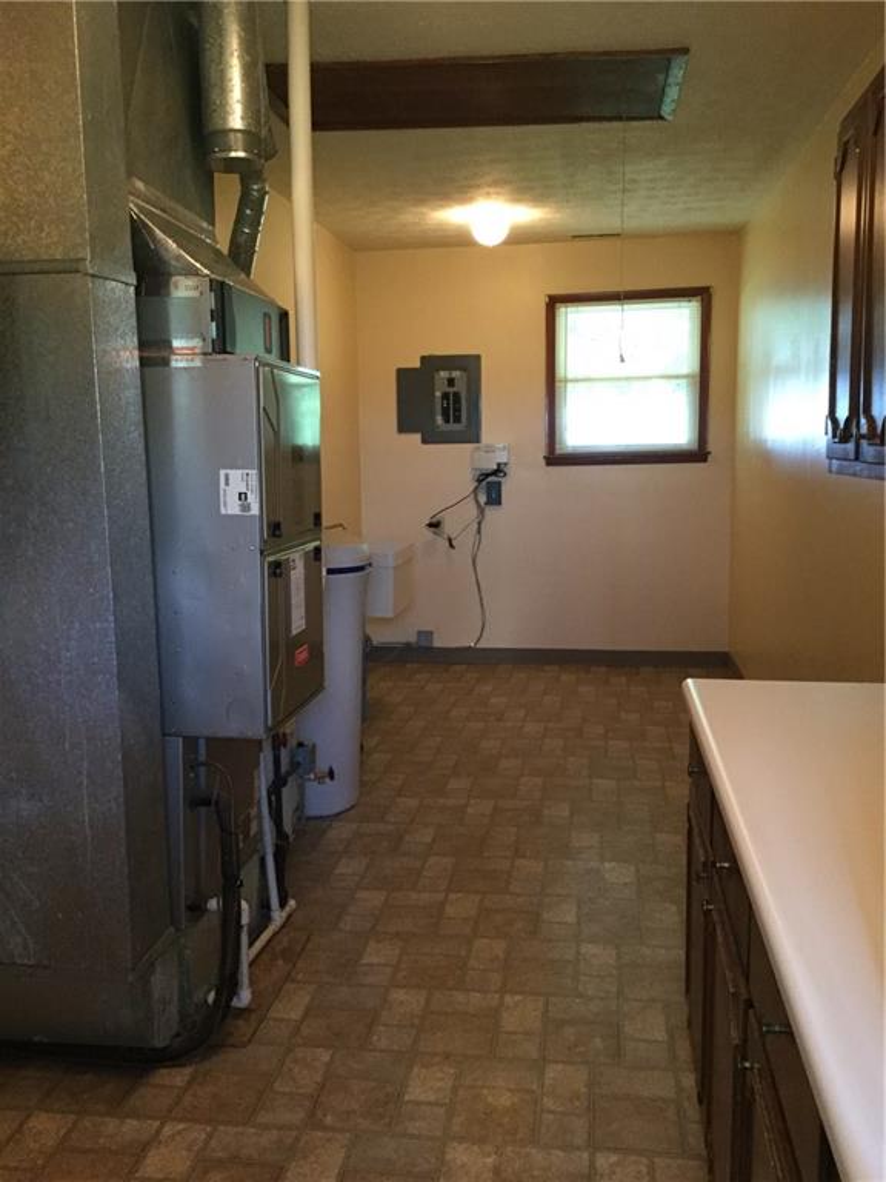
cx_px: 443
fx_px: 1058
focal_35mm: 31
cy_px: 591
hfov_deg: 45.4
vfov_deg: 58.4
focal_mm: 3.3
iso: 200
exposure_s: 1/24
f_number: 2.4
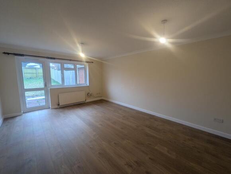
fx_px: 87
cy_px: 87
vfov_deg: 90.1
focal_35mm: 13
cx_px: 116
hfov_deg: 106.1
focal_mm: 1.95
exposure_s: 1/23.8
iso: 53
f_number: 2.2
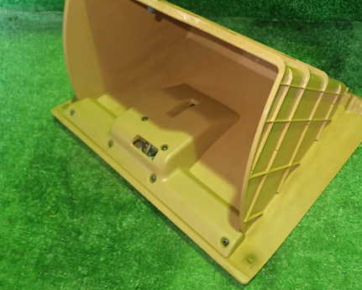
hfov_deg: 52.6
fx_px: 364
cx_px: 212
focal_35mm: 34
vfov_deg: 43.3
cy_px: 124
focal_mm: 4.5
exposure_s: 1/30
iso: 500
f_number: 2
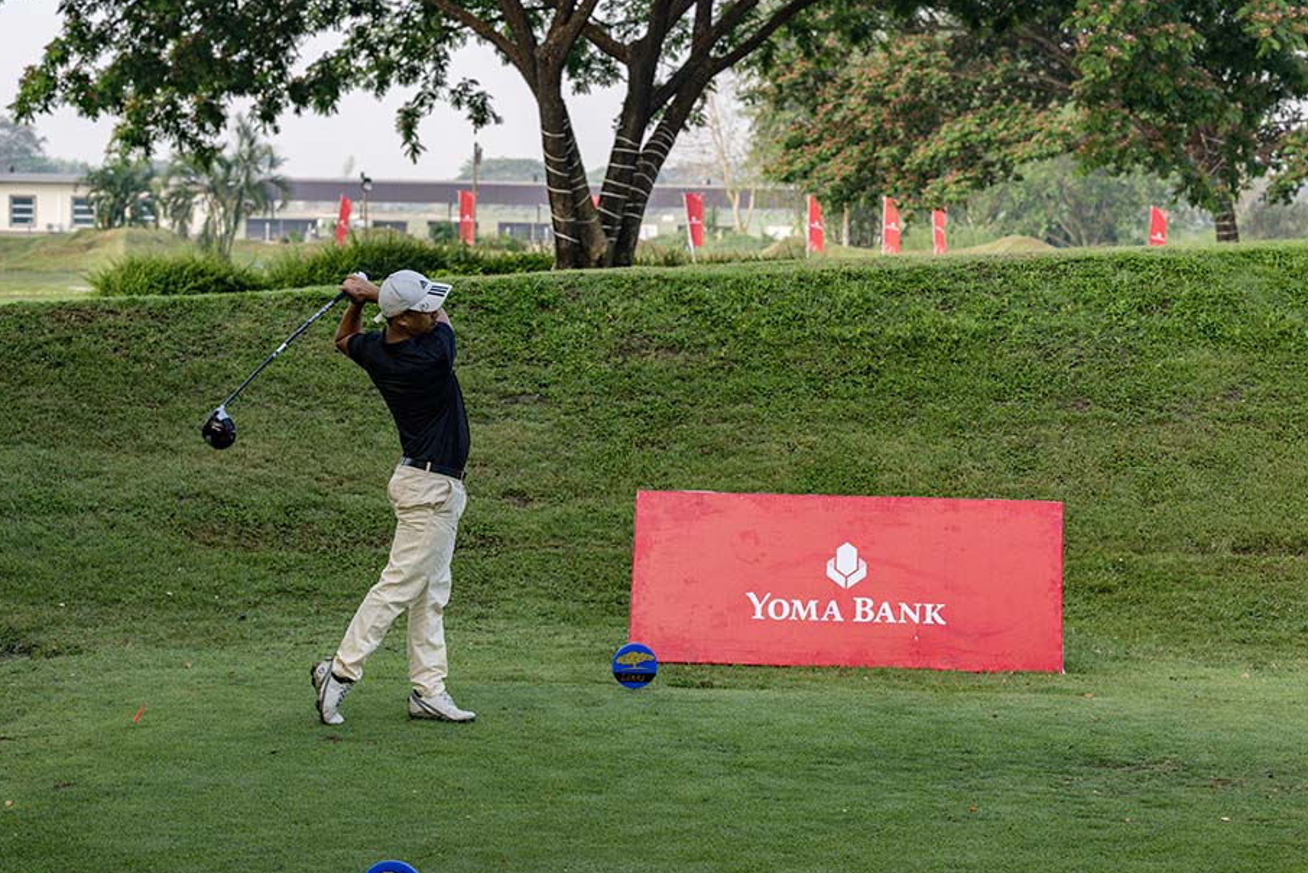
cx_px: 655
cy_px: 431
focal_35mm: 88
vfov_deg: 15.5
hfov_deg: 23.1
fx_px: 3198
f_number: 5.6
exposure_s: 1/2500
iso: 2000
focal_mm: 83
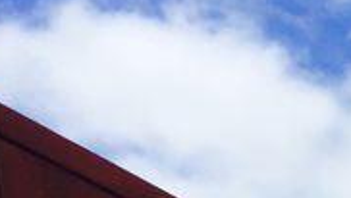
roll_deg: +2.0
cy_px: 634
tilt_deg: +10.2
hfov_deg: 9.0
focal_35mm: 208
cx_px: 914
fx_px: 1939
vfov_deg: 5.4
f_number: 2.2
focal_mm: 4.15
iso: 32
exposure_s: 1/4405
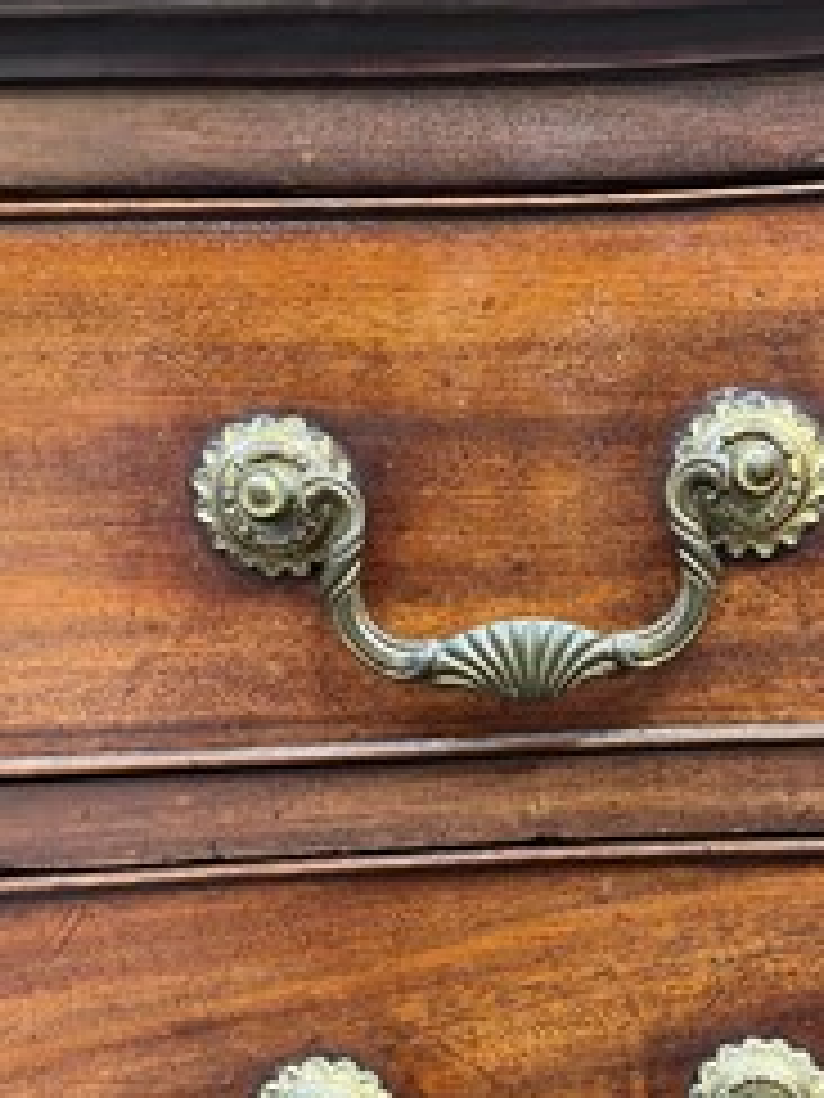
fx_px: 1301
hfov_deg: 34.0
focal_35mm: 41
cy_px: 828
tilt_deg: -11.3
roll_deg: +1.9
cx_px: 666
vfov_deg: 44.2
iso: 500
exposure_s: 1/50
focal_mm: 5.1
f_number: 1.6
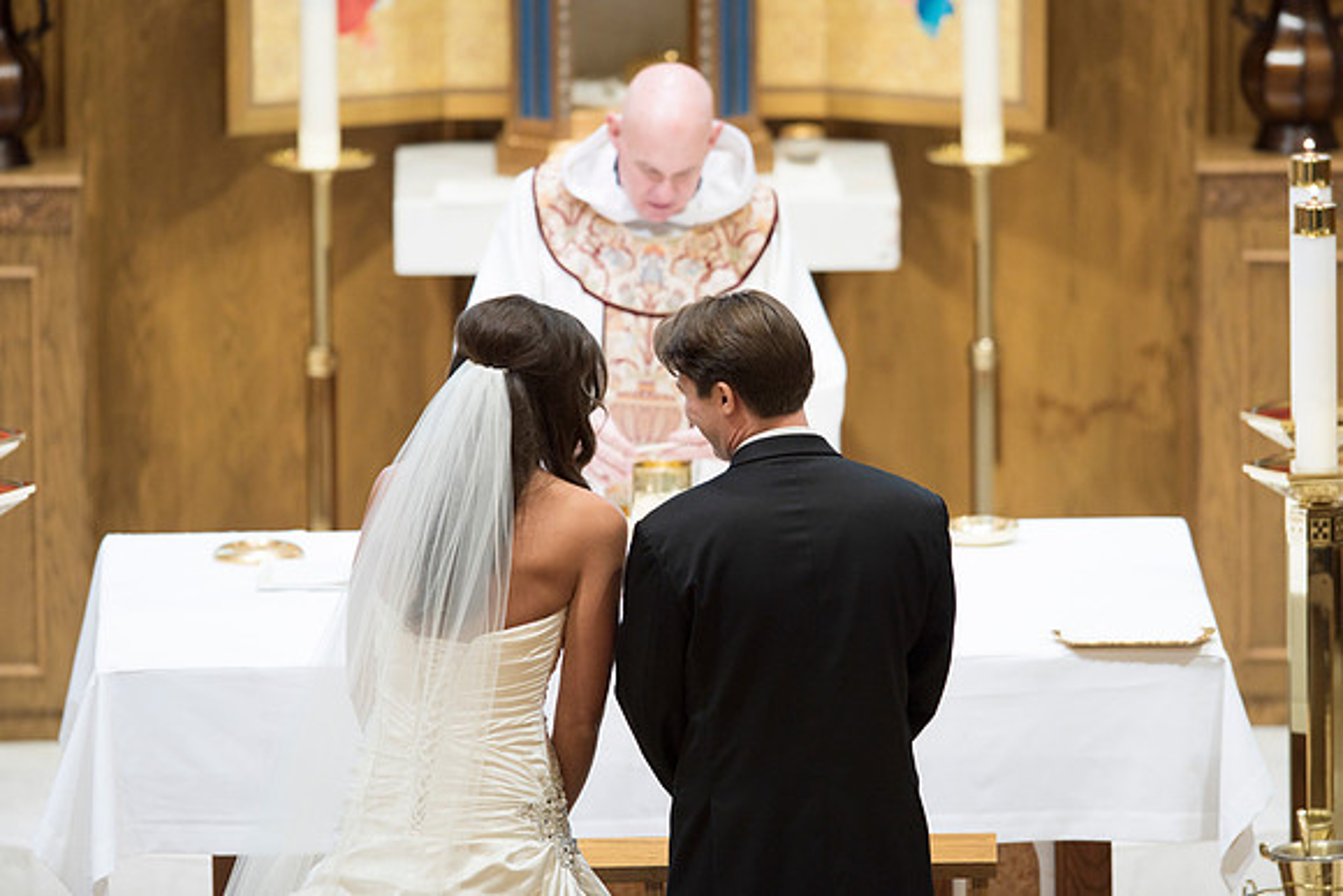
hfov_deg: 4.8
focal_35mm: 429
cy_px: 421
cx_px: 708
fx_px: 15989
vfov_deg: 3.2
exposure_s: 1/125
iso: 640
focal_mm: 400
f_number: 3.2
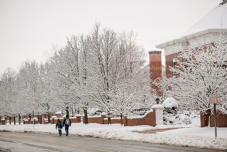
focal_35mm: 105
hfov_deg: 19.5
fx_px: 662
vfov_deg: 13.0
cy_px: 76
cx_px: 114
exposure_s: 1/500
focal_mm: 105
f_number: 3.2
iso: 125
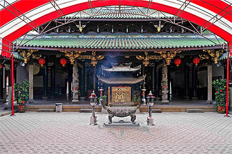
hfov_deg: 73.8
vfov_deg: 53.0
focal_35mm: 24
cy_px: 77
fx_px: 154
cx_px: 116
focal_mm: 24
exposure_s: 1/350
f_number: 6.7
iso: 1600
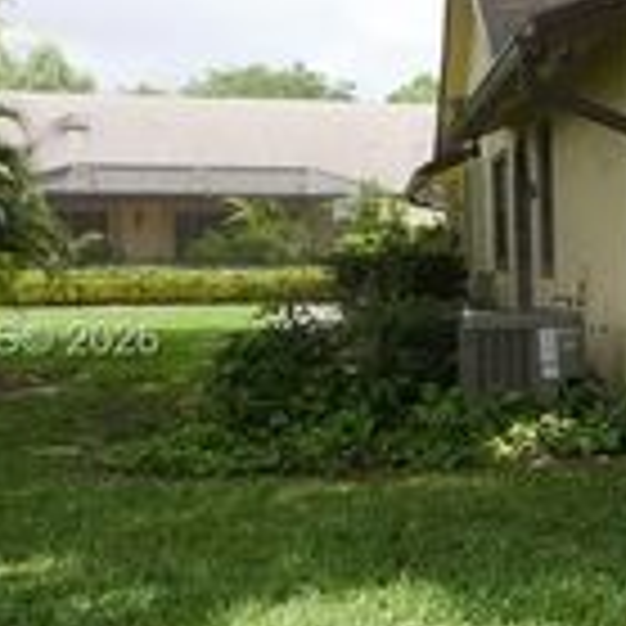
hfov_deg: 19.4
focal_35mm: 73
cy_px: 342
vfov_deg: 23.7
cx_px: 1040
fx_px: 1494
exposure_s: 1/160
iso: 200
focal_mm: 9
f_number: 8
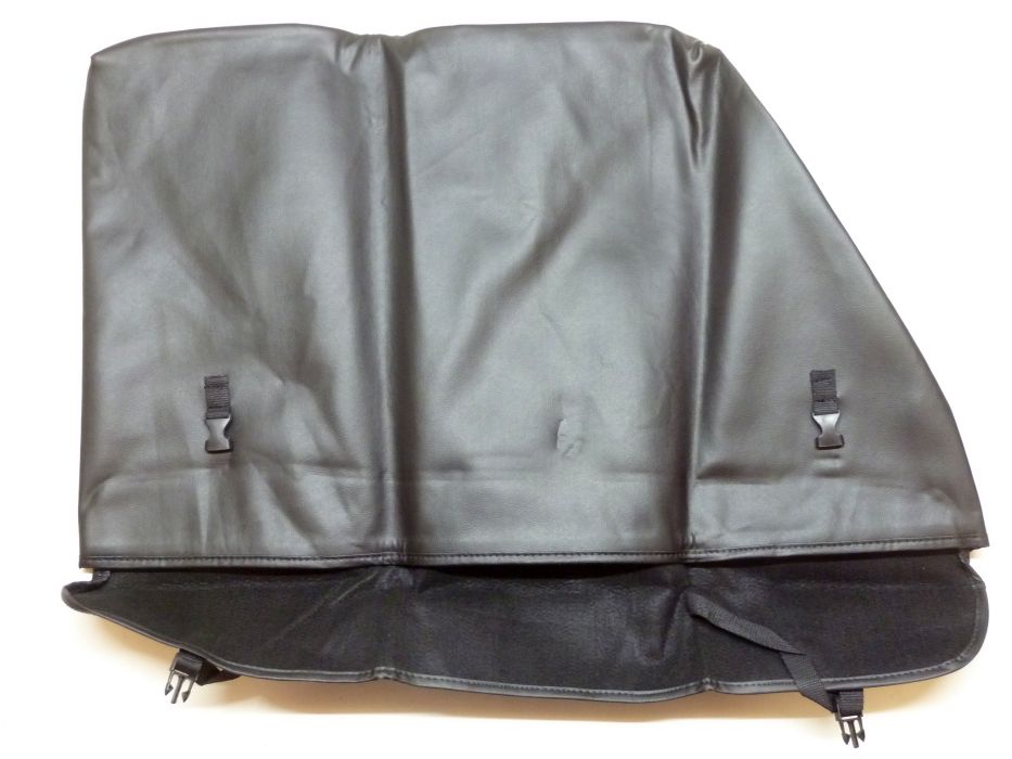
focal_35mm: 37
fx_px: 1082
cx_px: 506
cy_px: 380
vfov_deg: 38.7
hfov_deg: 50.1
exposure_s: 1/4
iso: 400
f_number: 3.6
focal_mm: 6.1
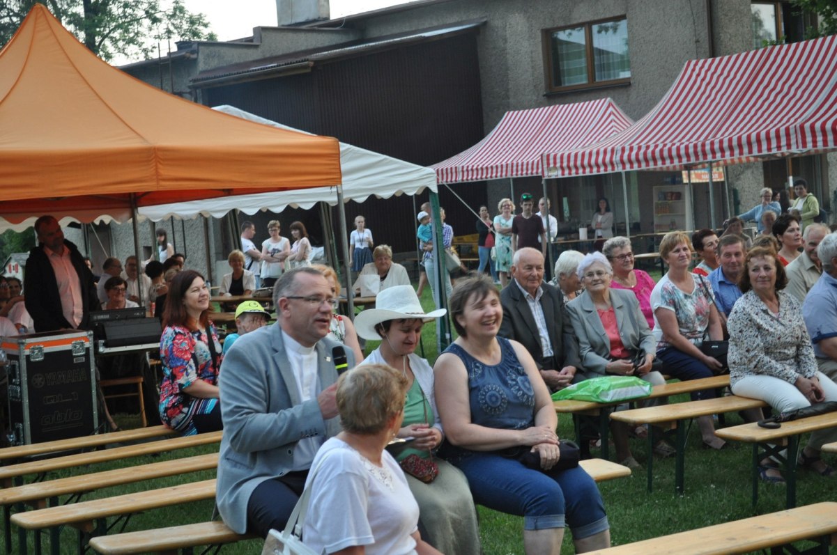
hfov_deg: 33.4
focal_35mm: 60
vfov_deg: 22.6
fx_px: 1393
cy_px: 278
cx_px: 418
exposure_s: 1/60
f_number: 5.3
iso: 800
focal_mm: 40
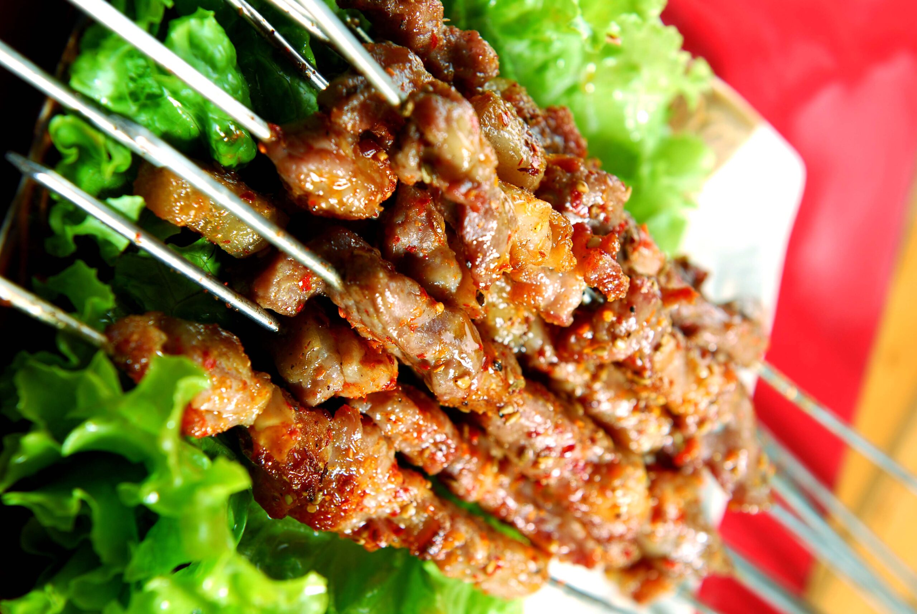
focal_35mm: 75
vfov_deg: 18.2
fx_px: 1913
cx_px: 458
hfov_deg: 27.0
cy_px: 307
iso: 100
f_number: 5.6
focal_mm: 50
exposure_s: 1/100
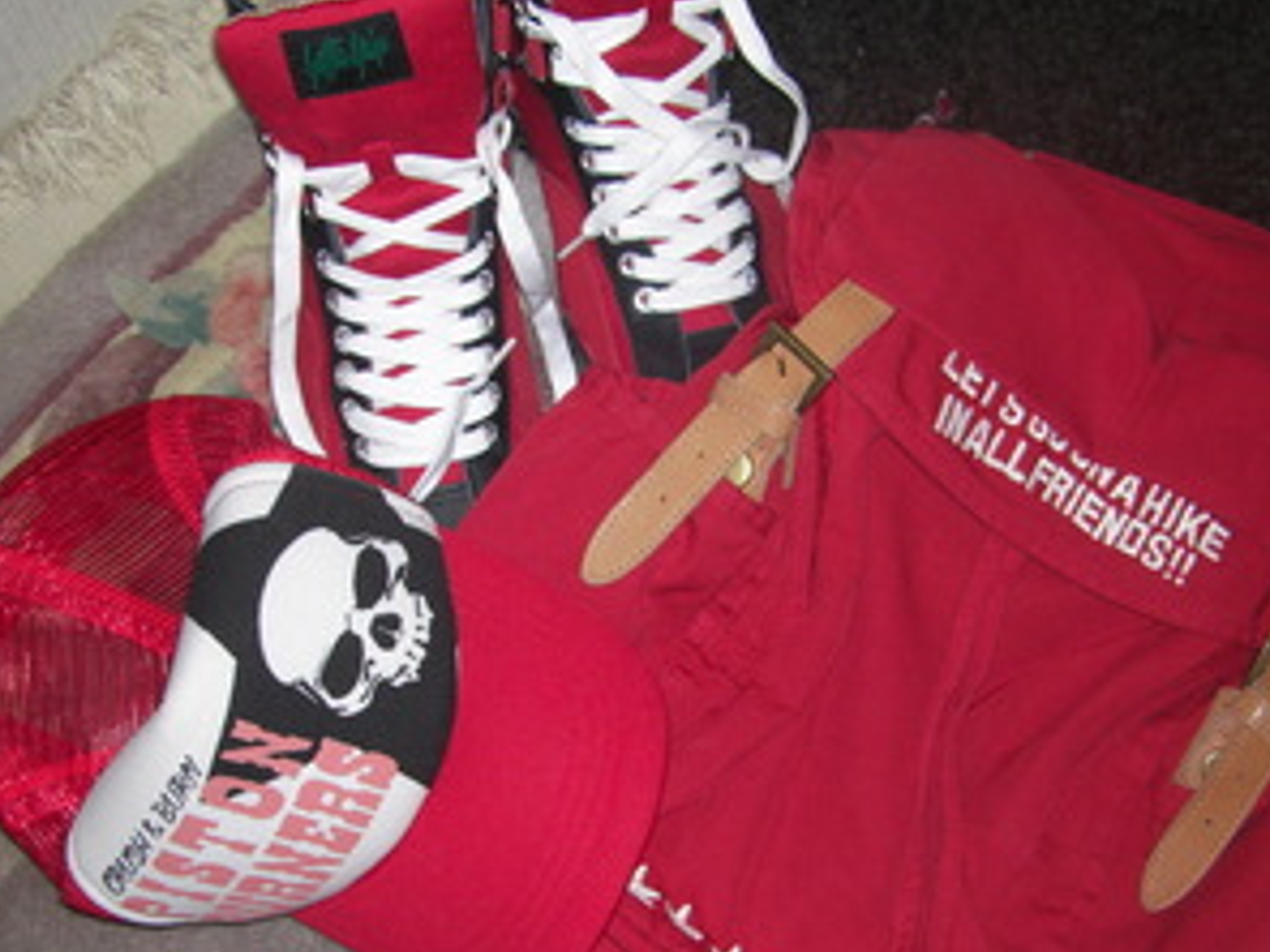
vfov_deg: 27.0
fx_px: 1981
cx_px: 674
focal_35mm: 54
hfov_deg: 35.5
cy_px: 500
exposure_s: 1/60
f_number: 3.4
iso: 100
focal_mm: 6.3
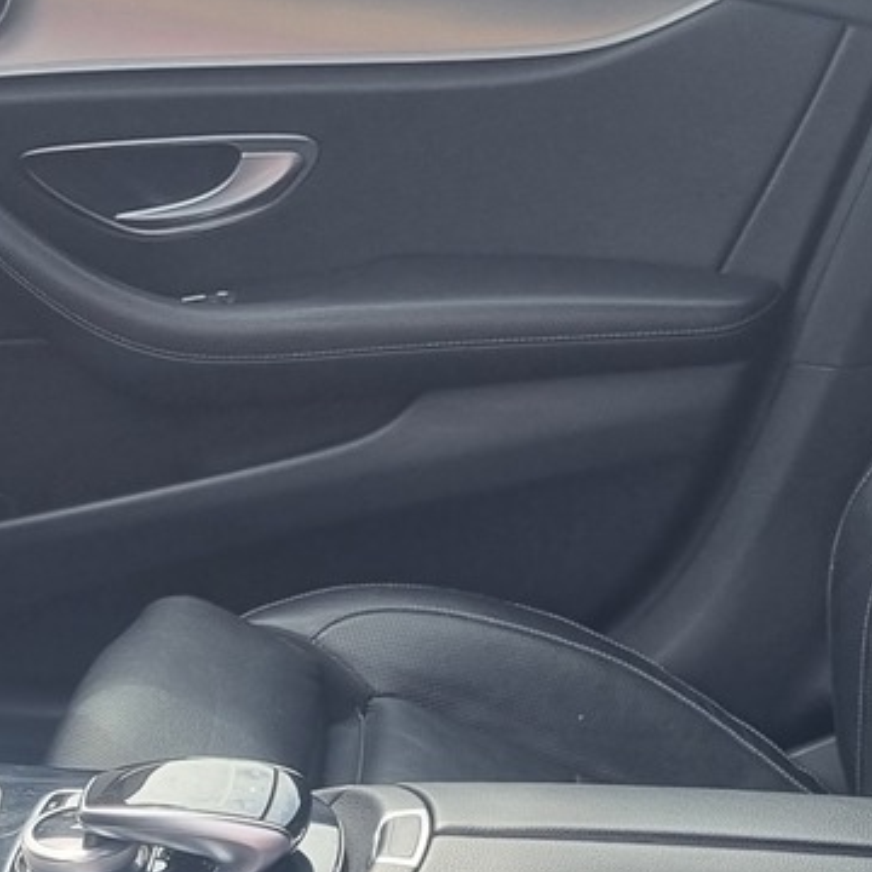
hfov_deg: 16.8
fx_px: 2907
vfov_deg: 16.4
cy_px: 1039
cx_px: 34
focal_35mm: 102
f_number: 1.8
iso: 50
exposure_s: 1/584
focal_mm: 5.4
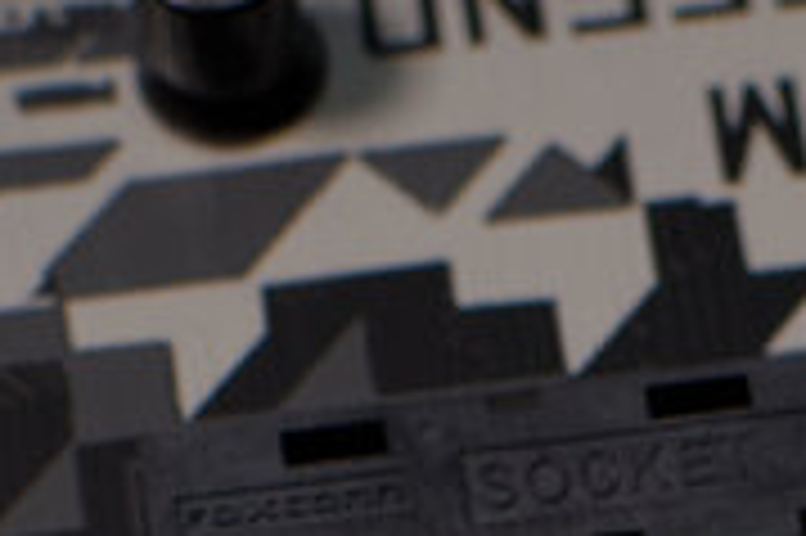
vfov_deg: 5.7
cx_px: 856
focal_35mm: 235
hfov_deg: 8.7
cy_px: 966
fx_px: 5262
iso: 450
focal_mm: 35
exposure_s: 1/60
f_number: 5
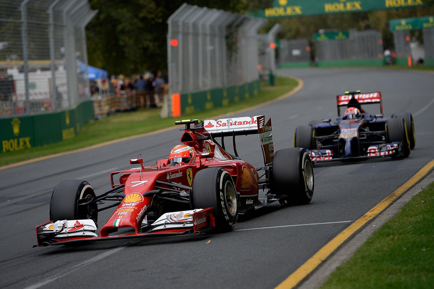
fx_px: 2170
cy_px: 144
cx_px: 217
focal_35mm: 180
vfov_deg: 7.6
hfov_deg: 11.4
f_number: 4
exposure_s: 1/1250
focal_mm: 180
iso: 640
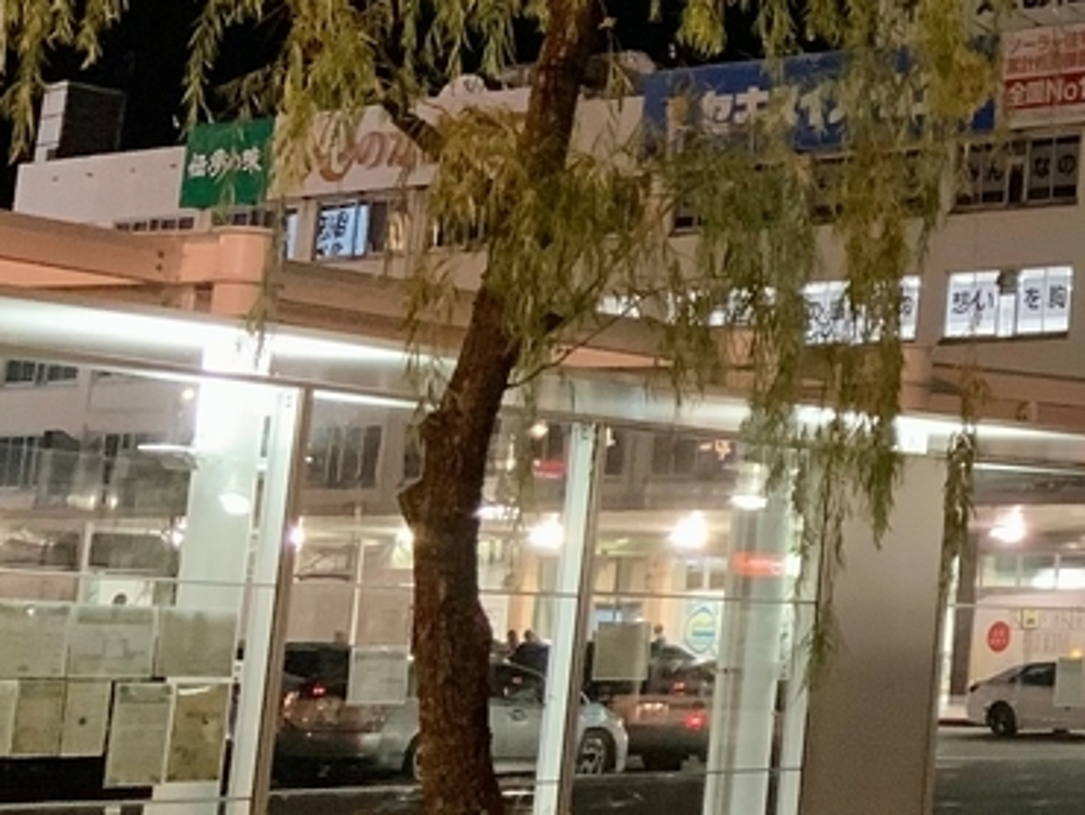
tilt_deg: +11.2
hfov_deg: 18.0
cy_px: 111
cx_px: 1754
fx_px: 2948
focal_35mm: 94
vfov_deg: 15.6
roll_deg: -0.8
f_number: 1.8
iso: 200
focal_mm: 3
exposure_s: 1/33
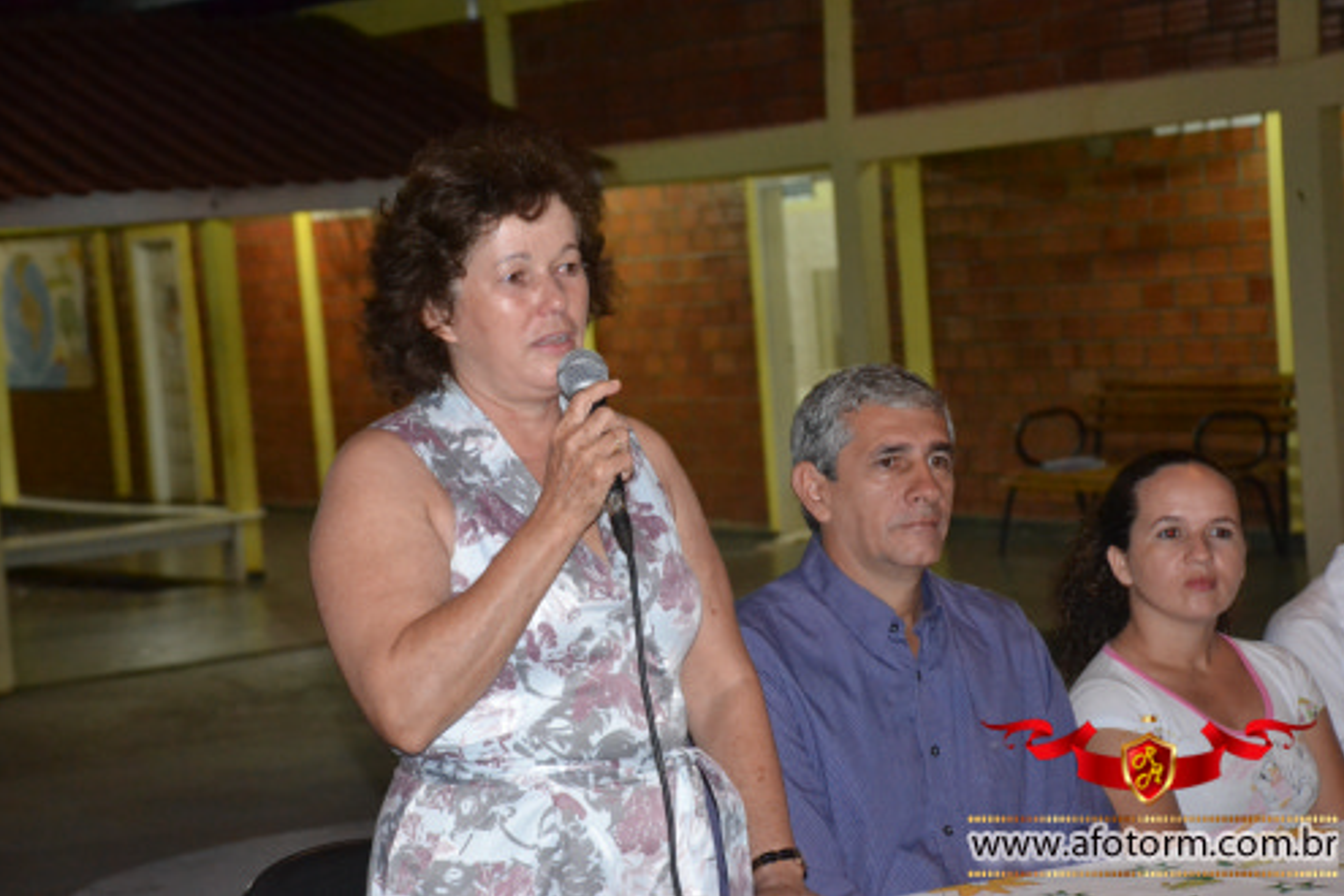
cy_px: 449
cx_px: 676
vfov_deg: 13.7
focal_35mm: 100
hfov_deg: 20.4
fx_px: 3733
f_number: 5.3
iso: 3200
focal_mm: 66
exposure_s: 1/60
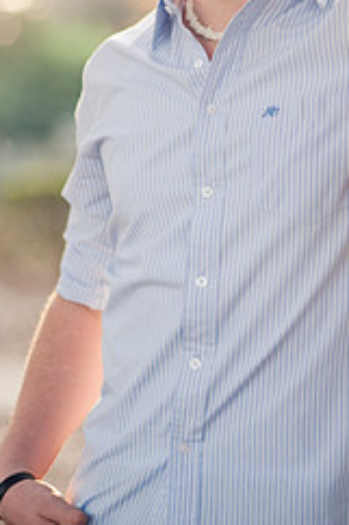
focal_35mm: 158
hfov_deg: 8.7
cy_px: 104
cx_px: 216
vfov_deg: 12.9
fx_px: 2301
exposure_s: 1/250
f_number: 1.8
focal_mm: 85
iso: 200
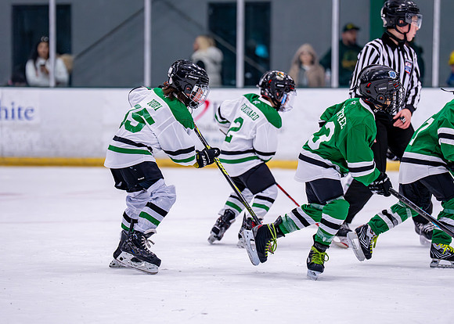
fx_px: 2368
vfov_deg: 7.8
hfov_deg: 11.0
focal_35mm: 184
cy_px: 161
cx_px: 213
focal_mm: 154
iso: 2500
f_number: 2.8
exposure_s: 1/1250
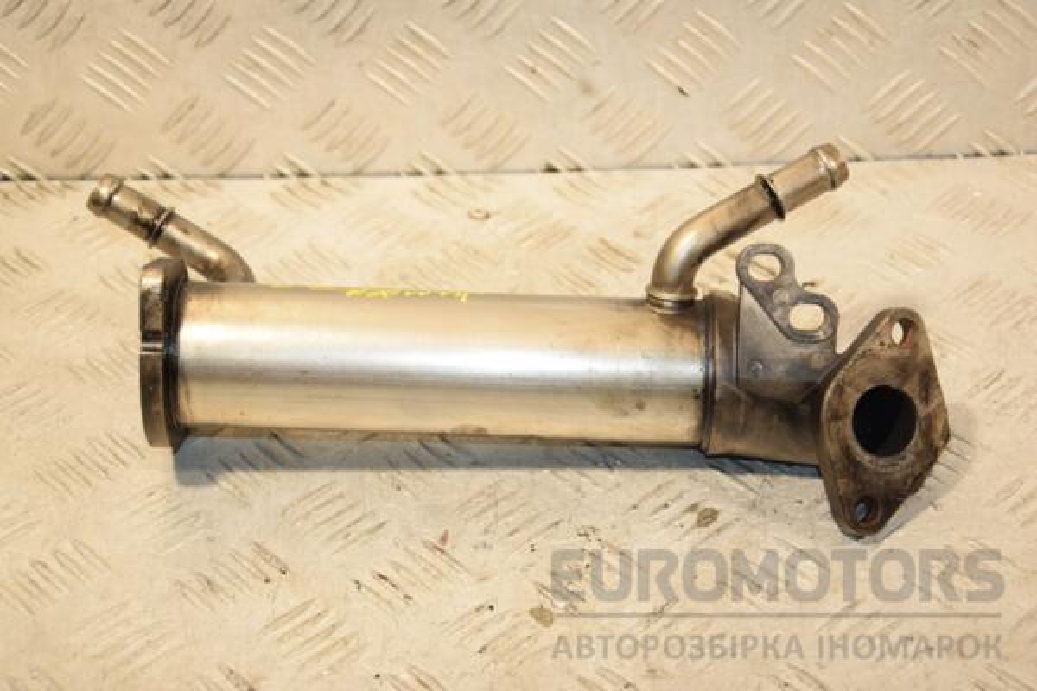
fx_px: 2160
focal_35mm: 75
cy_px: 346
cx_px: 518
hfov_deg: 27.0
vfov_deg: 18.2
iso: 800
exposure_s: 1/200
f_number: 5.6
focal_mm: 50
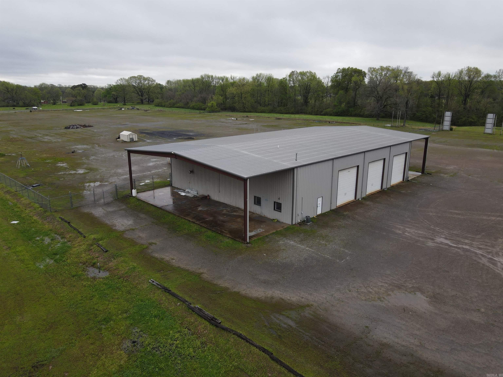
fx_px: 349
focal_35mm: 24
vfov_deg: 56.8
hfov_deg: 71.6
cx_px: 252
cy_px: 188
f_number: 2.8
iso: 100
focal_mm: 4.5
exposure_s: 1/320
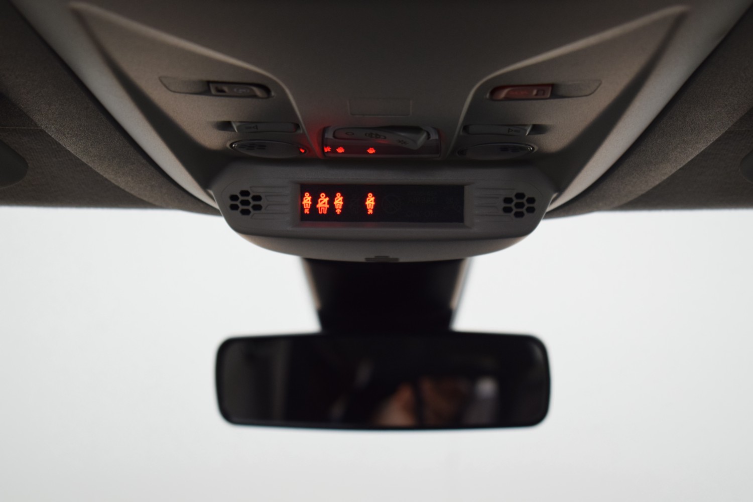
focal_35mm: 82
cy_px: 251
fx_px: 1725
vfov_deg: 16.6
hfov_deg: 24.6
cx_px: 376
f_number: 5.6
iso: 800
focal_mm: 55
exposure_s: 1/60
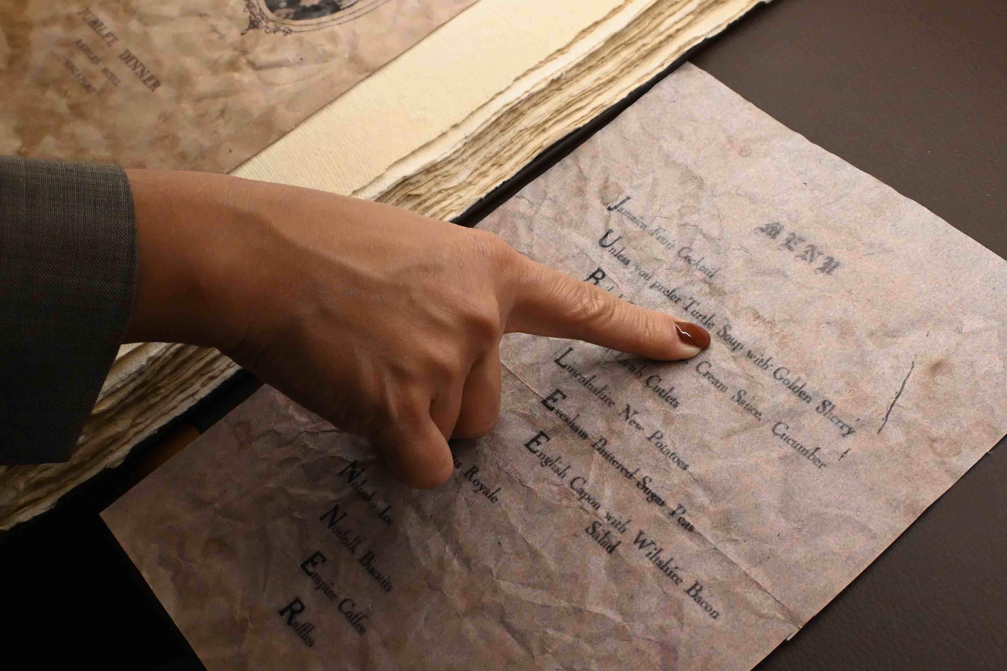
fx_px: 1419
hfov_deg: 39.0
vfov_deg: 26.6
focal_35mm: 51
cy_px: 330
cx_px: 459
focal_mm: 23
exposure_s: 1/160
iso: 2500
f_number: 6.3
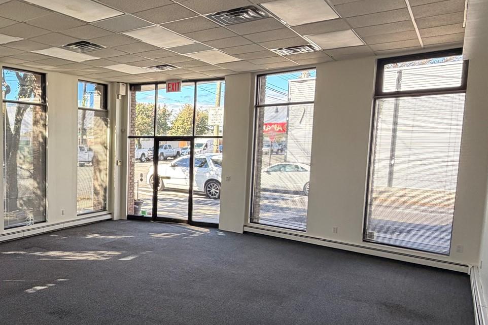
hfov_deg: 54.5
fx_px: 420
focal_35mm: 31
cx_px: 73
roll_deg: -0.6
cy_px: 183
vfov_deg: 42.2
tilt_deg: -5.8
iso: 80
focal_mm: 2.22
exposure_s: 1/121
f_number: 2.2
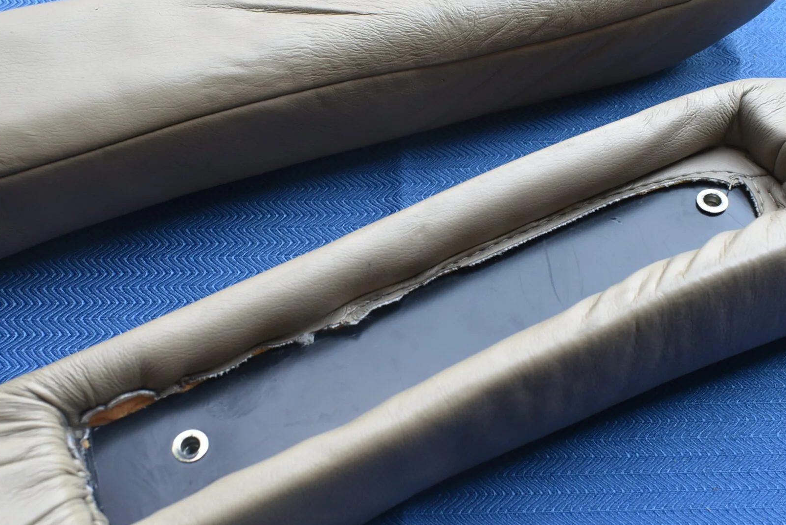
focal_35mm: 43
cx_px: 400
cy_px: 253
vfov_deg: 31.2
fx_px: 939
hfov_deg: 45.4
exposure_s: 1/160
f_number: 5.6
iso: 200
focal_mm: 18
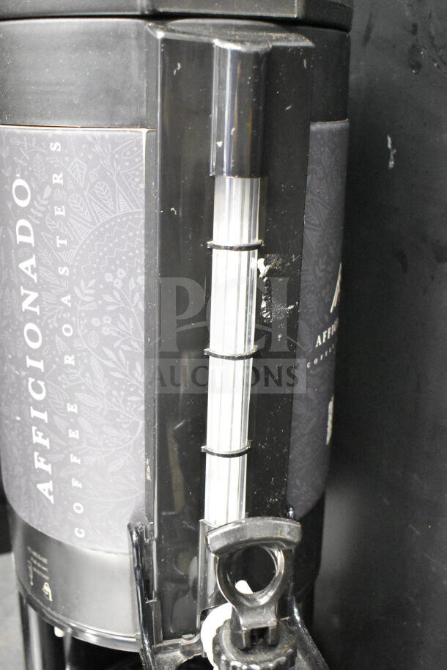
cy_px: 335
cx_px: 224
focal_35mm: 39
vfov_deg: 49.5
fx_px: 726
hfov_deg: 34.2
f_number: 4
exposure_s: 1/40
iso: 12800
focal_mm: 26
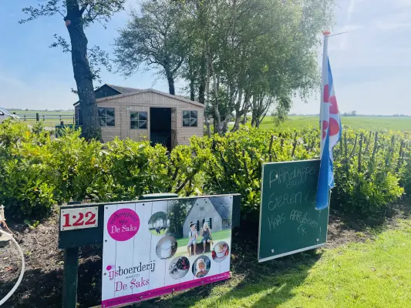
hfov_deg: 67.3
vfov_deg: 53.1
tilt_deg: -7.6
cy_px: 154
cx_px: 206
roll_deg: -0.9
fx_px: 309
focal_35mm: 26
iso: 32
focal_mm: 4.2
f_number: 1.6
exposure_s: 1/2398
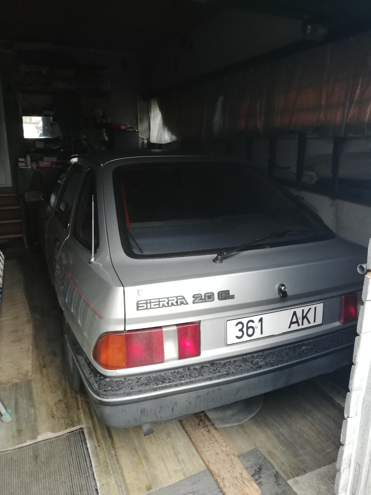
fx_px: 372
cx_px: 186
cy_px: 248
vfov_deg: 67.3
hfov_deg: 53.1
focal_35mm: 26
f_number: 2.2
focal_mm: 3.81
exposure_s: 1/33.3
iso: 200
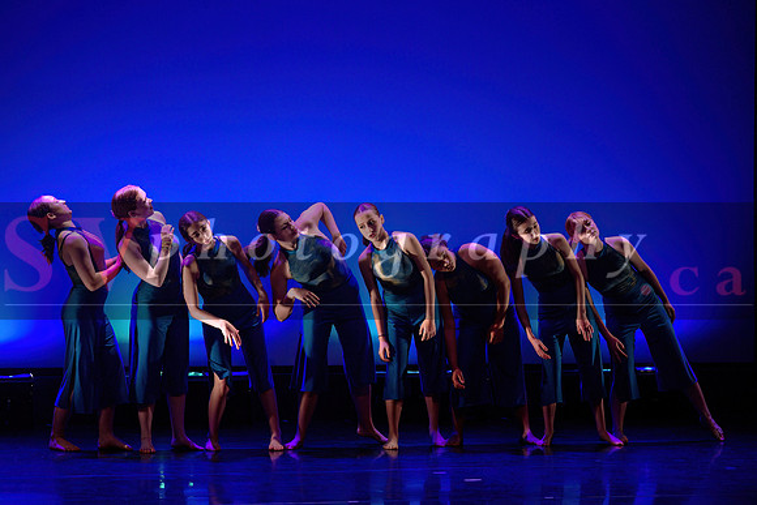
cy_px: 237
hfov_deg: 15.8
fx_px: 2720
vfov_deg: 10.6
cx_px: 356
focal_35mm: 129
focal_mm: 122
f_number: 2.8
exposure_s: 1/400
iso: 1600
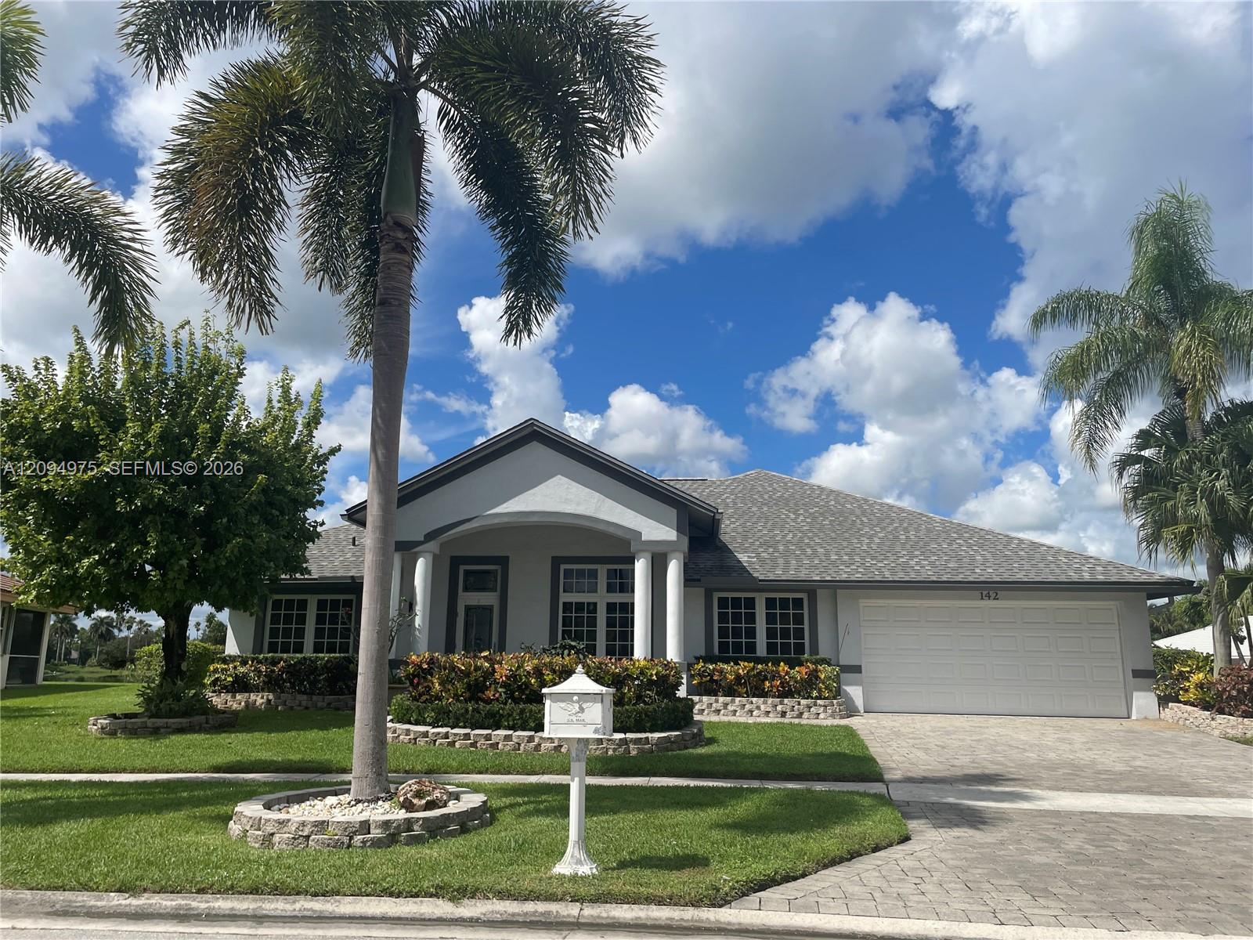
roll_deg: -0.4
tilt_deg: +11.5
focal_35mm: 26
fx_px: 941
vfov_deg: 53.1
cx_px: 626
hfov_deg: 67.3
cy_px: 470
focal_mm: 4.2
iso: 32
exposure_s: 1/5556
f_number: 1.6
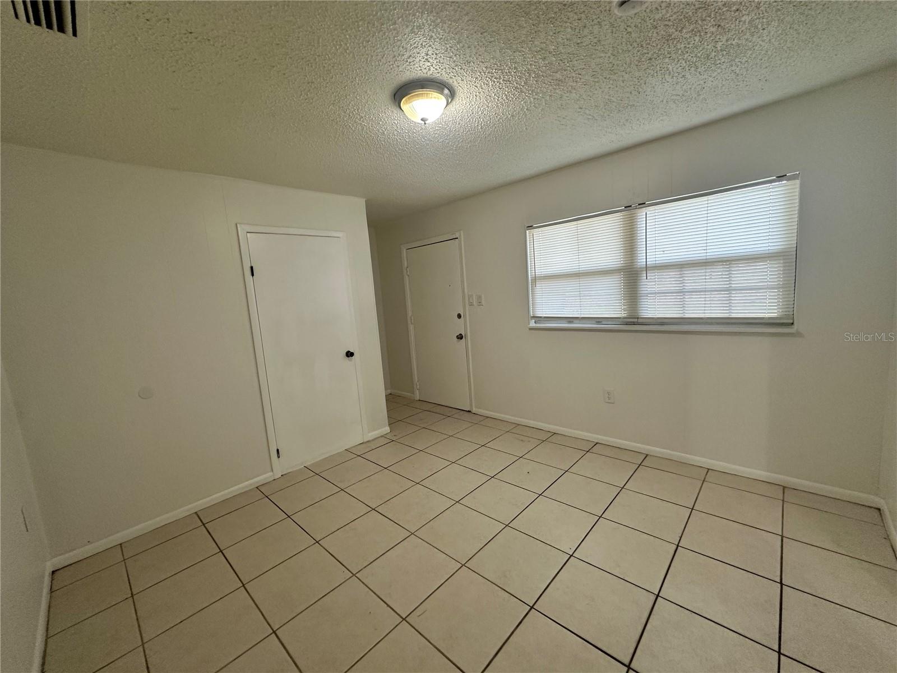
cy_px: 336
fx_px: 363
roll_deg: +4.7
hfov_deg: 102.1
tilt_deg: -6.7
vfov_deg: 85.7
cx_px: 448
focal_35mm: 14
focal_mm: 2.22
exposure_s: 1/60
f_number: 2.2
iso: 160
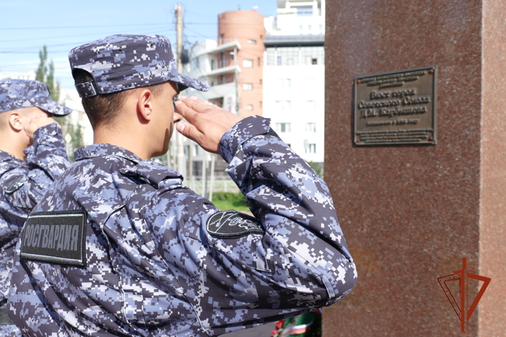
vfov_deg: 37.9
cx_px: 253
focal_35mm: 35
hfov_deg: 54.4
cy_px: 168
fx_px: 492
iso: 125
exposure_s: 1/1600
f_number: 3.1
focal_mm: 12.9
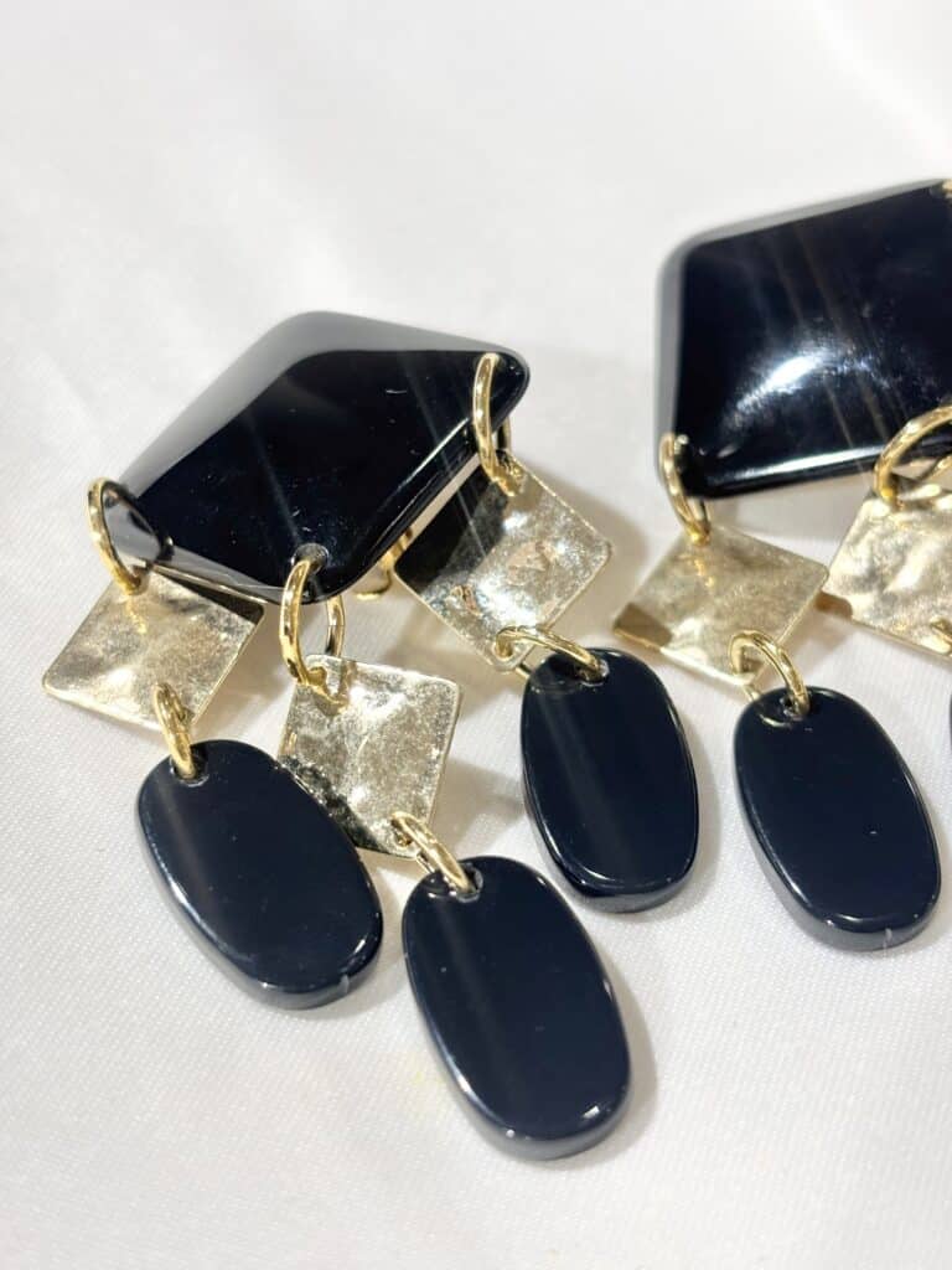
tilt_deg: -45.0
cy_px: 635
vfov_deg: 36.8
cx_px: 476
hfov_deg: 28.0
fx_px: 1907
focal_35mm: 52
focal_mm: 5.96
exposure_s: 1/100
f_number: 1.6
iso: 25
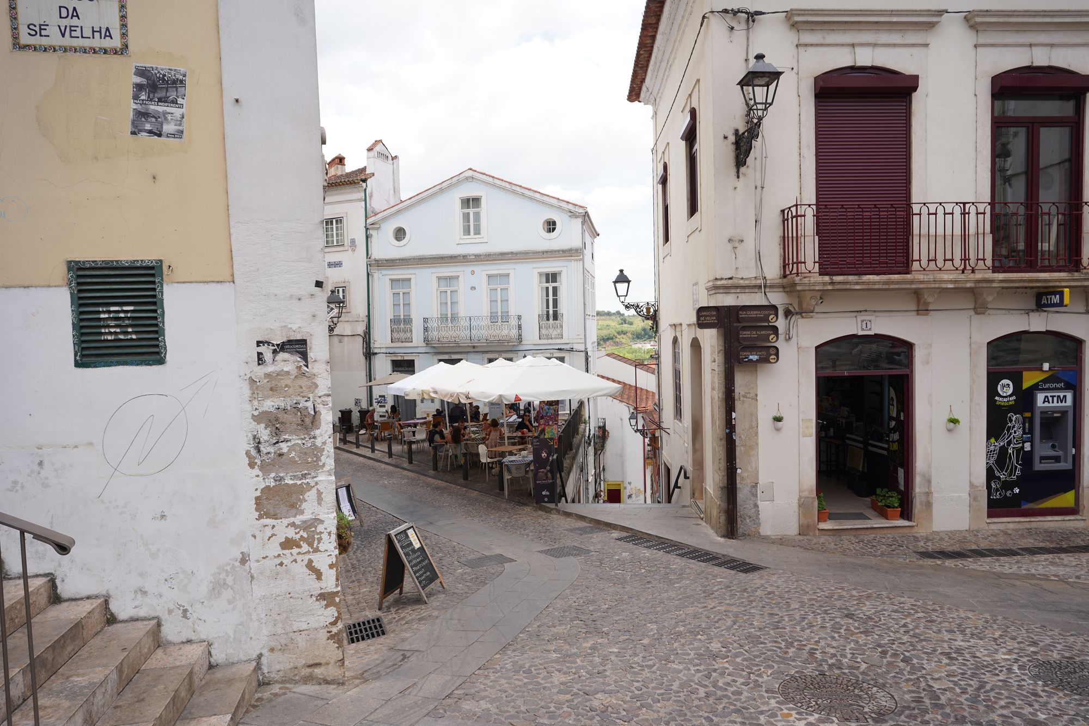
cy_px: 363
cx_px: 544
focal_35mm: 24
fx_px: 726
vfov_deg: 53.1
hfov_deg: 73.7
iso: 100
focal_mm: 24
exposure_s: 1/100
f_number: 9
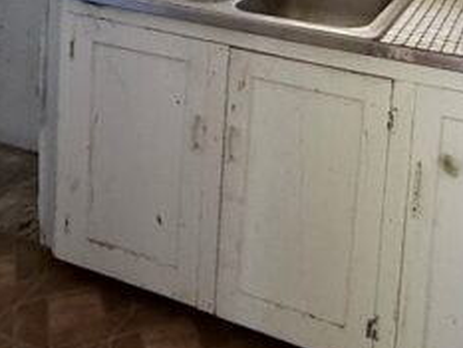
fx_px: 642
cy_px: -107
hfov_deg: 38.7
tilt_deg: -5.7
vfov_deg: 25.8
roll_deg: -4.0
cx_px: 344
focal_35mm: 48
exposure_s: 1/60
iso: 400
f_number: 2.2
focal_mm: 2.22
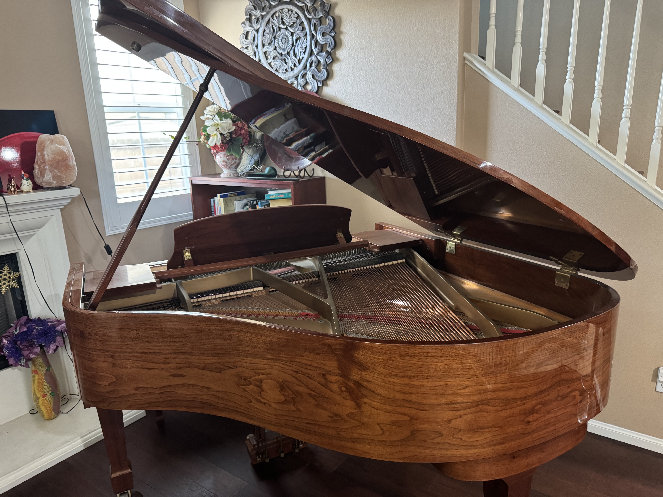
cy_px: 248
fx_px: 460
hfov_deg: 71.6
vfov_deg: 56.8
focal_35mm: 24
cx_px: 332
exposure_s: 1/40
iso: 640
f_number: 1.78
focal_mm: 6.76
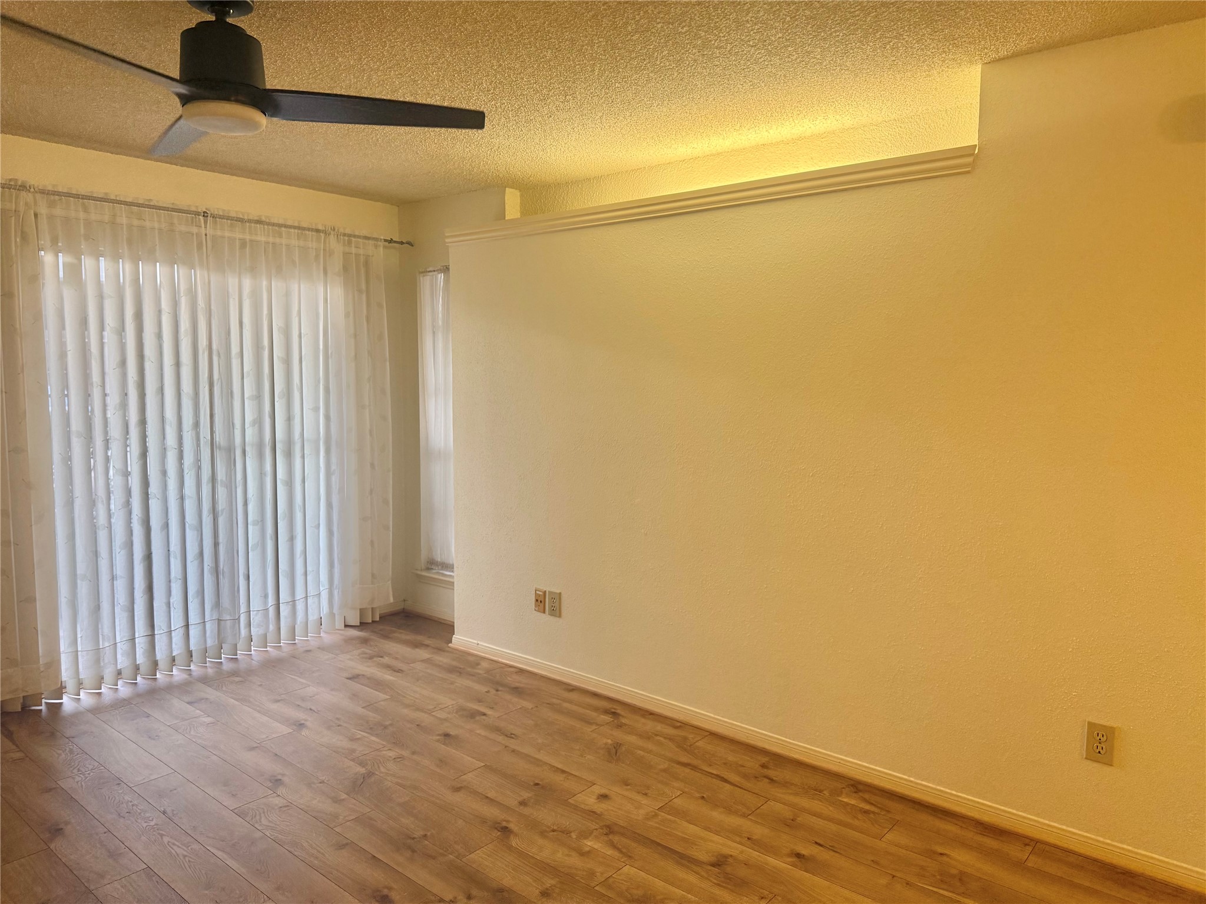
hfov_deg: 71.6
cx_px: 603
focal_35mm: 24
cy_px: 452
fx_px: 836
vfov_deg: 56.8
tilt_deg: -4.9
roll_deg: -0.7
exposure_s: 1/161
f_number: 1.78
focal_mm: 6.76
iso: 200
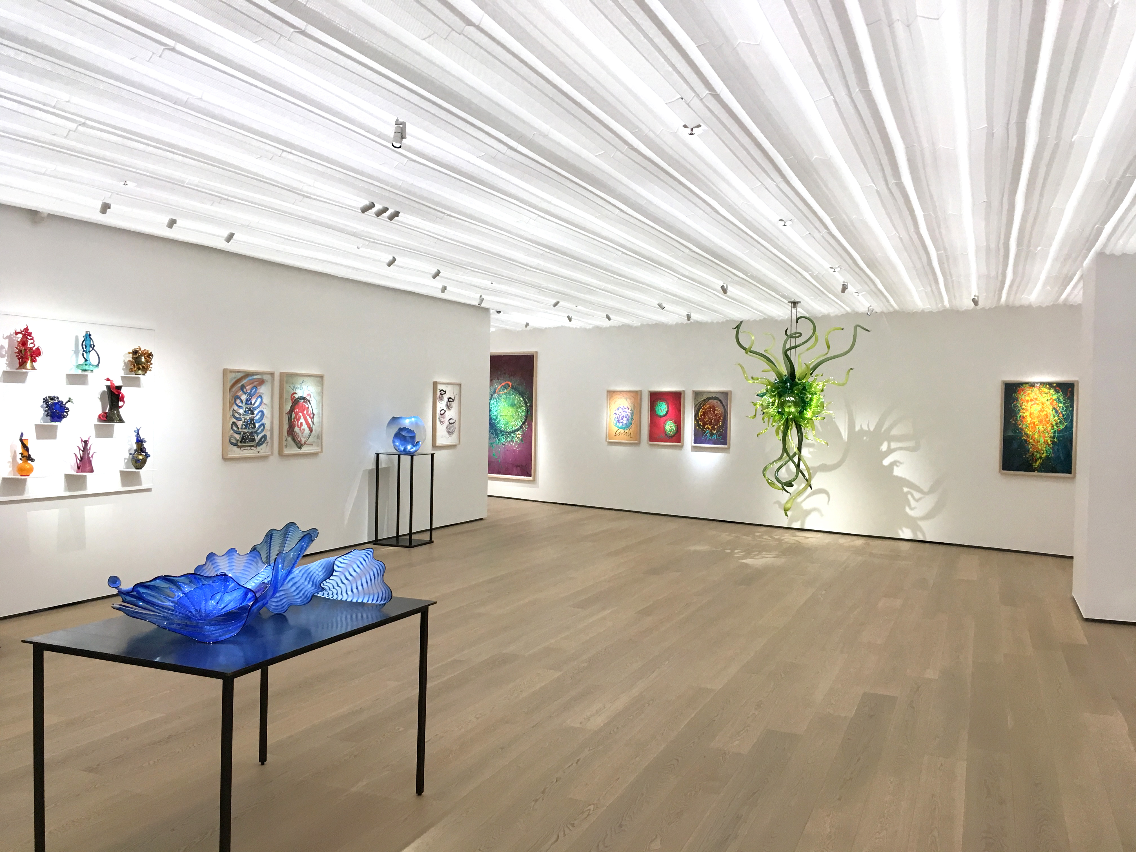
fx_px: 952
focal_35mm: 29
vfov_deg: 48.2
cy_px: 426
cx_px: 568
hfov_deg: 61.7
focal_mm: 4.15
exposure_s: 1/33
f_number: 2.2
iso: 50
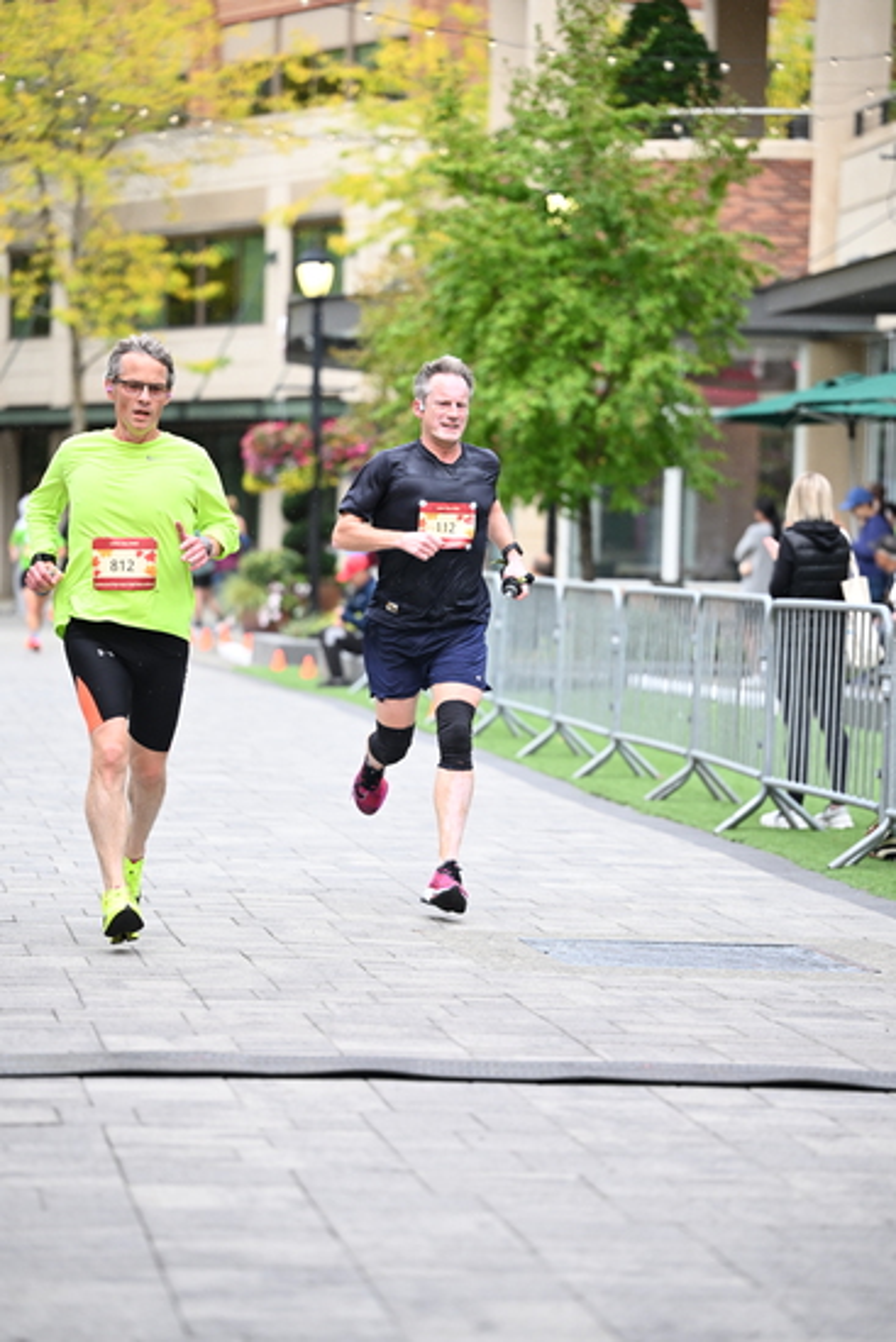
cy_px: 671
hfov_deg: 11.0
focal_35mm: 125
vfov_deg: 16.4
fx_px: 4663
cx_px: 448
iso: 1250
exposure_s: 1/1250
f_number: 2.8
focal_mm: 125
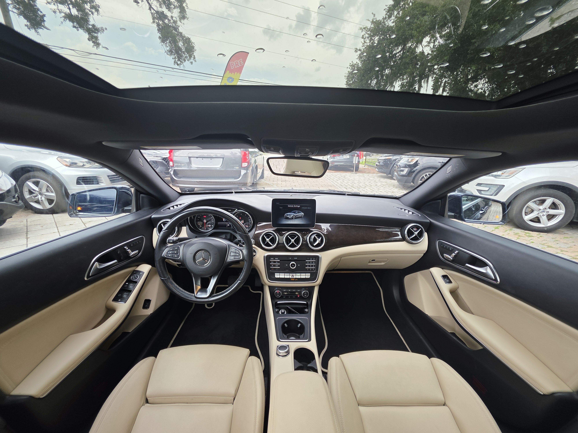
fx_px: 217
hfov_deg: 106.2
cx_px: 289
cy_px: 216
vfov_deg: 89.9
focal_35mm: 13
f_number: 1.9
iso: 25
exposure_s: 1/100
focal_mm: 2.2
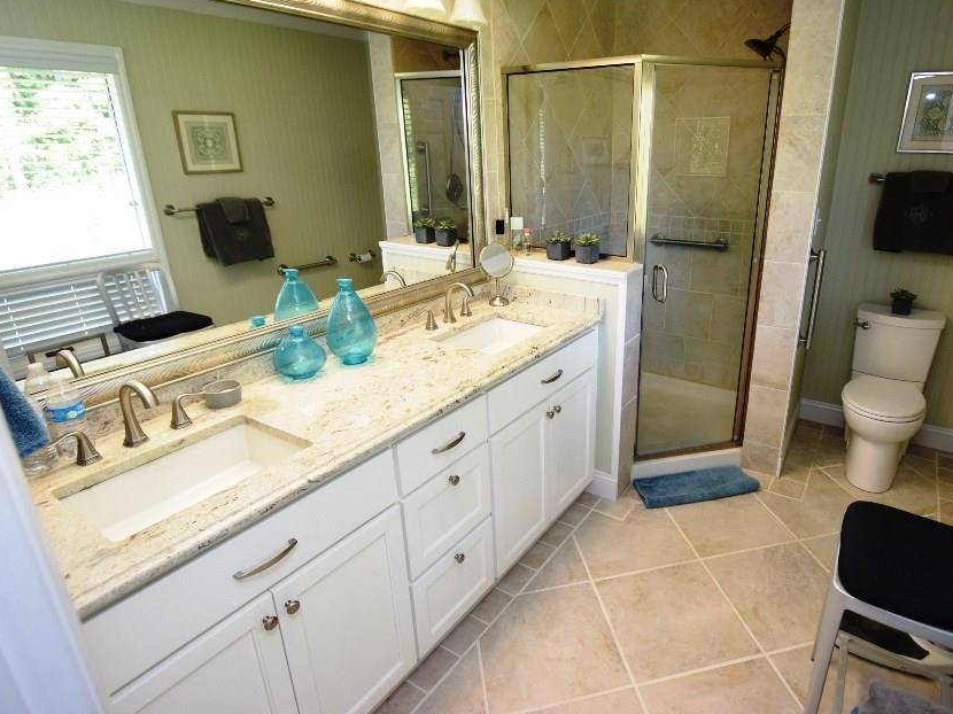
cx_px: 583
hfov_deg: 81.7
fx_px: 539
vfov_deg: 66.9
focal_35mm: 20
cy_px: 326
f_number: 5
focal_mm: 11
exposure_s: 1/100
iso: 800
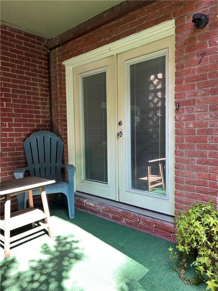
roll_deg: +1.4
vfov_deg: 67.3
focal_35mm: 26
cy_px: 146
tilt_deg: -3.4
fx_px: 218
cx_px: 109
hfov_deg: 53.1
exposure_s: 1/121
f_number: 1.5
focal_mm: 5.7
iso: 64
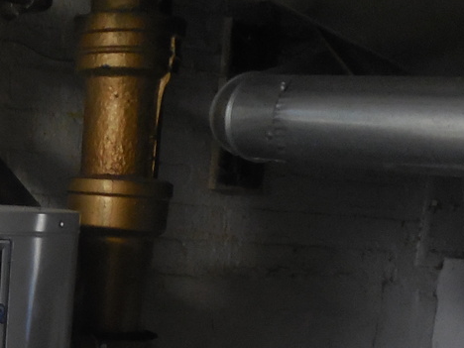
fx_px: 1032
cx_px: -40
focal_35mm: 77
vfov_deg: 18.0
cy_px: 439
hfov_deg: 23.8
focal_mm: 4.5
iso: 400
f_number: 3.3
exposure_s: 1/6
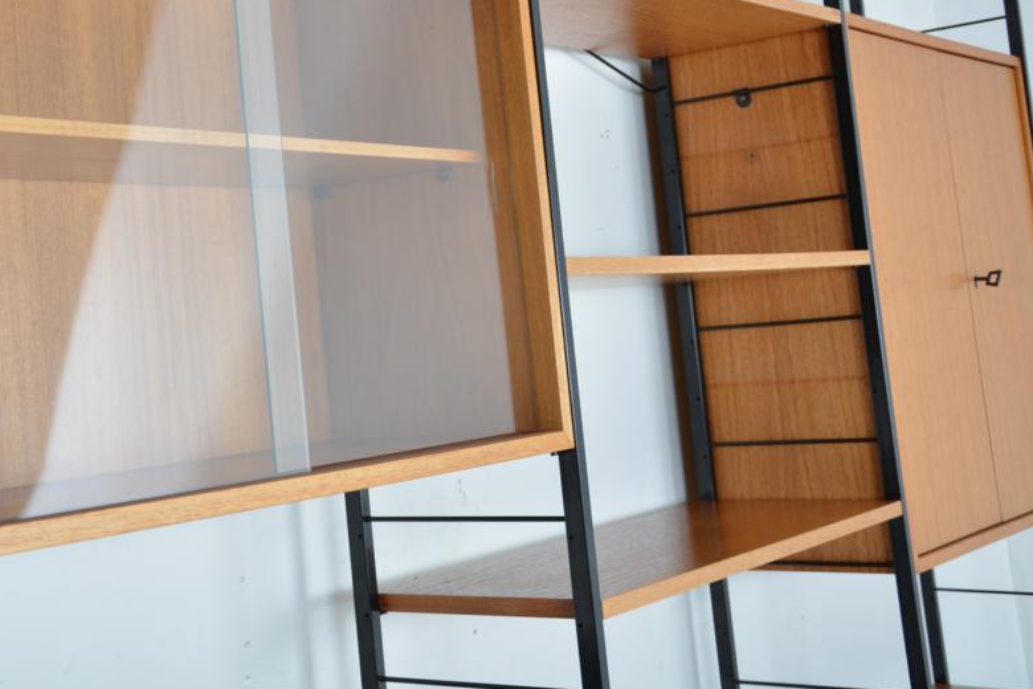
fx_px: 1722
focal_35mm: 60
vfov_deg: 22.4
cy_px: 162
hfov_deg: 32.7
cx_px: 240
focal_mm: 26
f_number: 4.5
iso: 250
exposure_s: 1/125
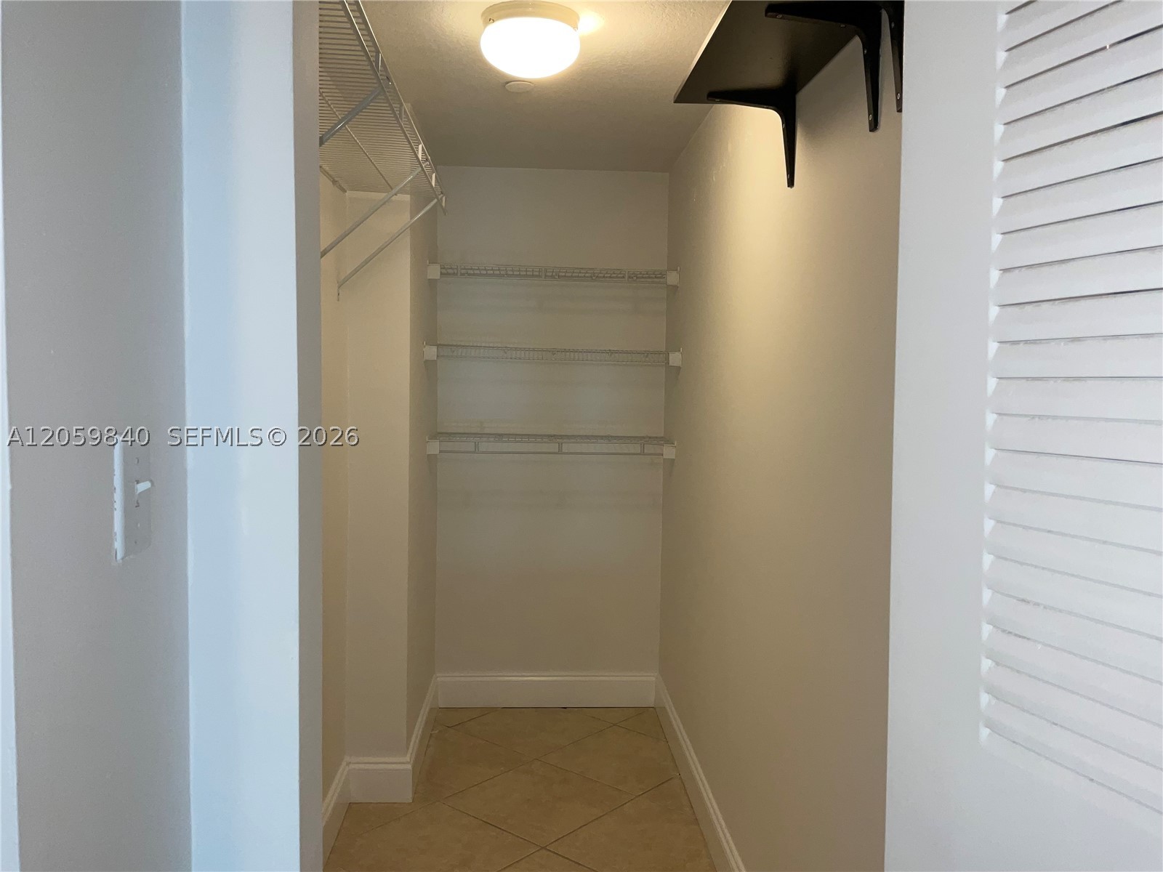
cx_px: 582
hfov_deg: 61.7
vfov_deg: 48.2
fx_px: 974
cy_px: 436
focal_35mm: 29
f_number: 1.8
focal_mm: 3
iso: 32
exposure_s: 1/60
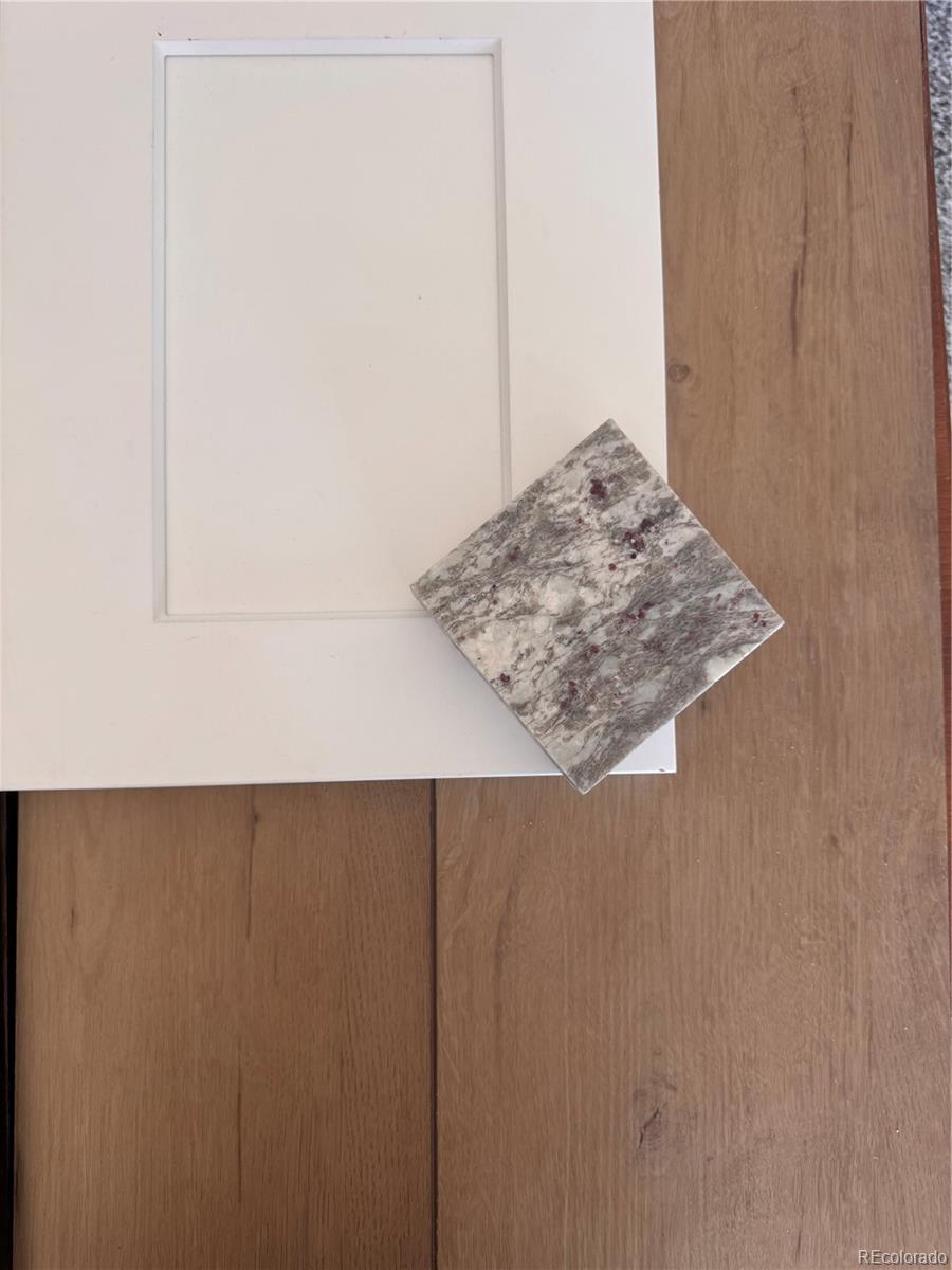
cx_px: 476
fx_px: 880
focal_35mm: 24
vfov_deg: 71.6
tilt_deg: -84.3
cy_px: 635
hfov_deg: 56.8
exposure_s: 1/121
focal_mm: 6.76
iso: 125
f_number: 1.78
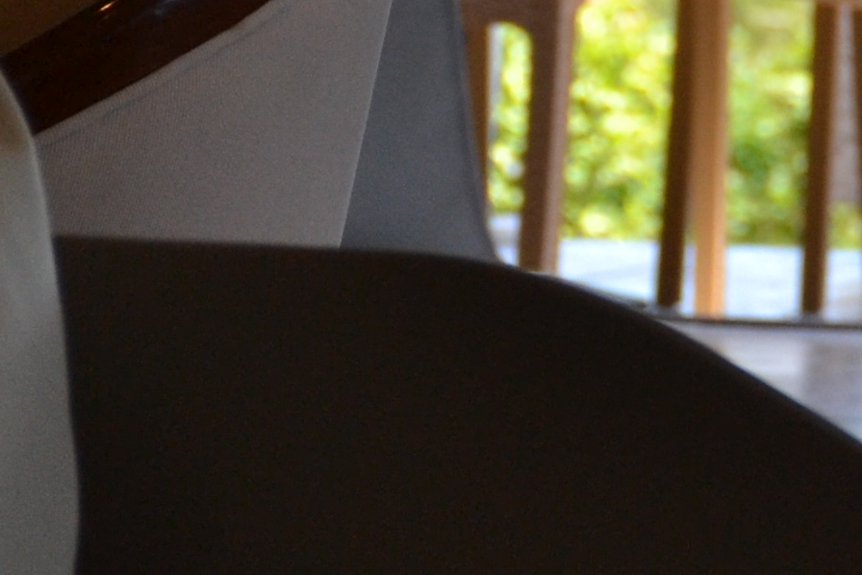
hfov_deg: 2.8
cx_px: 1053
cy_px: -459
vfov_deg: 1.9
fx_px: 17546
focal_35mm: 733
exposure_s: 1/500
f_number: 5.3
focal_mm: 95
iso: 500
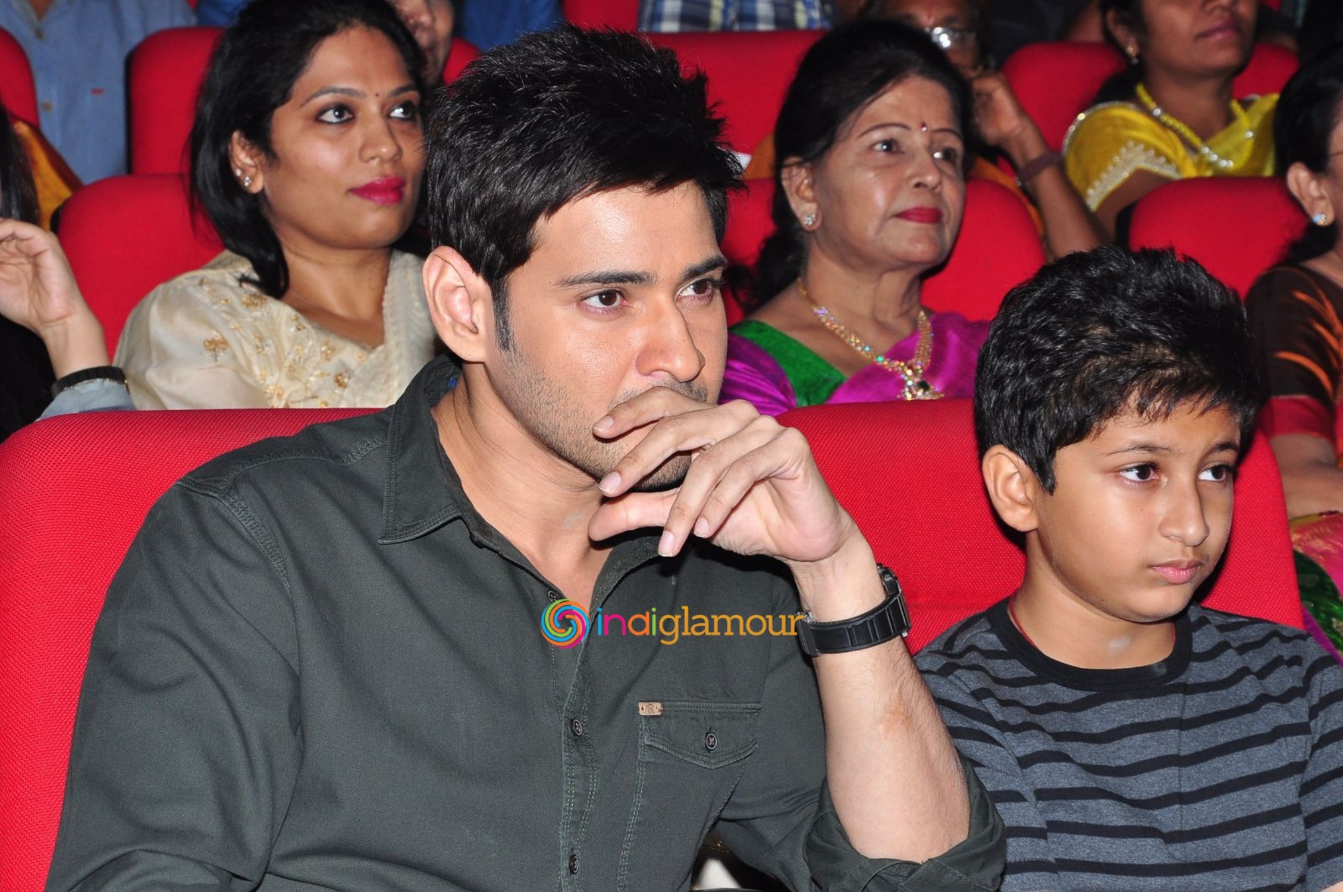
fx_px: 4471
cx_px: 672
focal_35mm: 120
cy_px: 446
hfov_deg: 17.1
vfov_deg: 11.4
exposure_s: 1/125
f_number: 10
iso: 400
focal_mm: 80
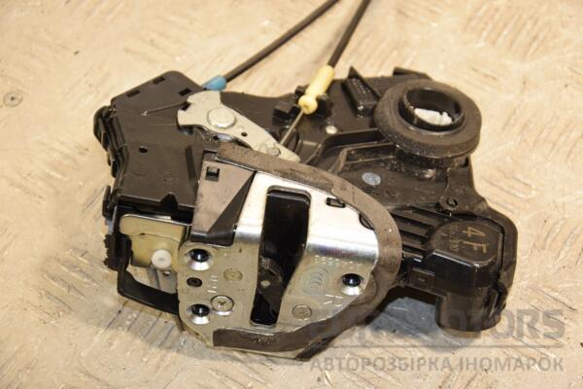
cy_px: 194
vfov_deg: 13.8
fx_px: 1603
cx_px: 292
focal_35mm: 99
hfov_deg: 20.6
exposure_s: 1/200
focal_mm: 66
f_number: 5.3
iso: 800
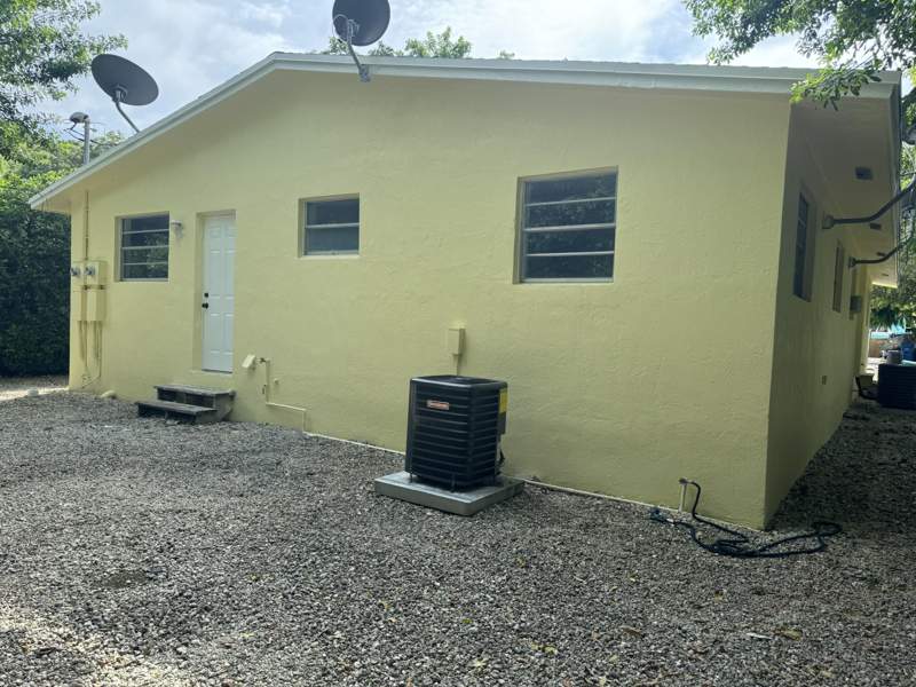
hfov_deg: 71.6
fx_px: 635
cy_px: 344
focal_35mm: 24
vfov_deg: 56.8
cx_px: 458
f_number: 1.78
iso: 80
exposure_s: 1/1112
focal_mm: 6.76
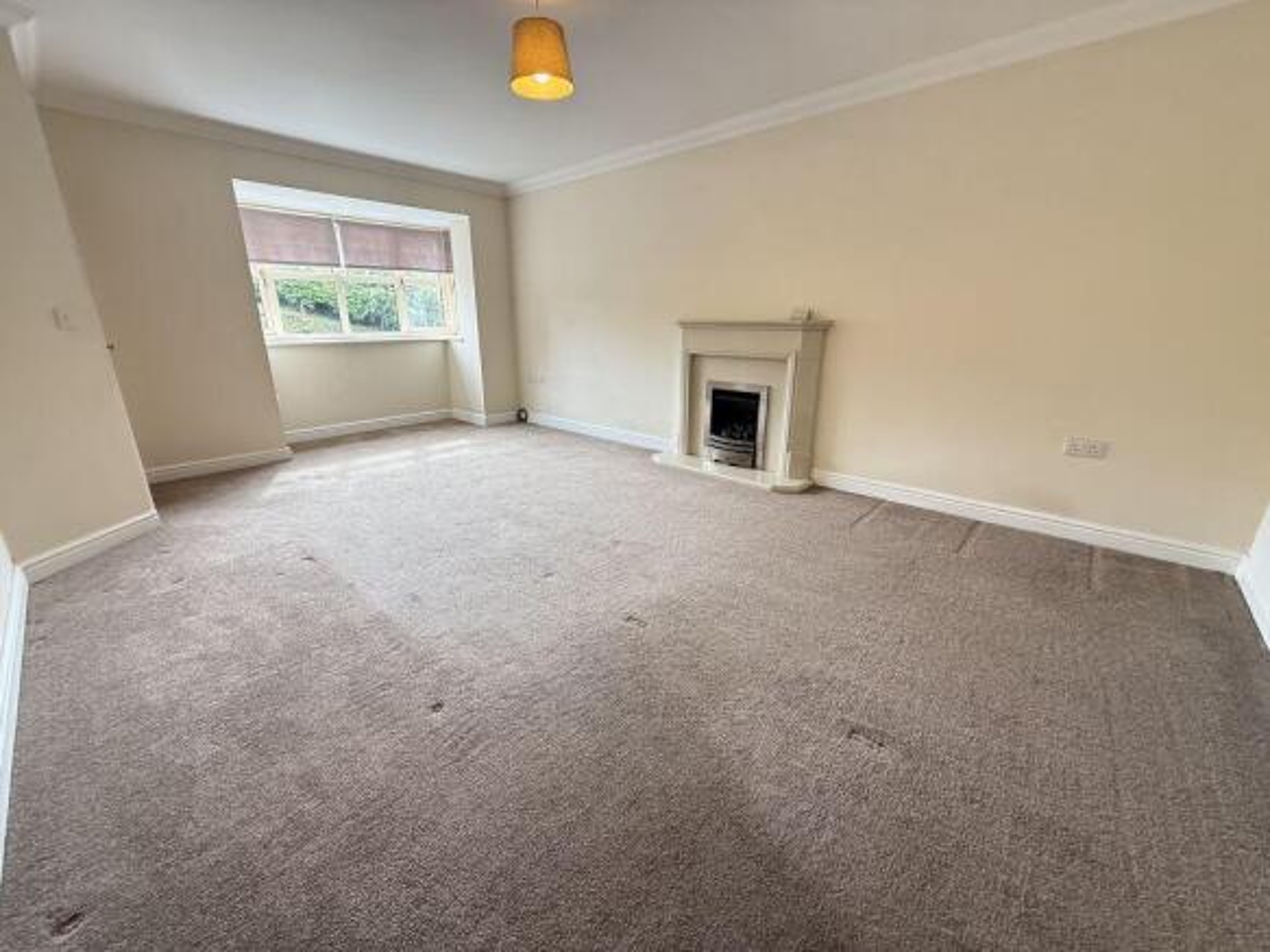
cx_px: 635
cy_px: 476
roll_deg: -1.2
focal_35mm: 14
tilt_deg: -16.0
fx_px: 514
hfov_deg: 102.1
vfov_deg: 85.7
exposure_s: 1/99
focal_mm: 2.22
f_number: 2.2
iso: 250
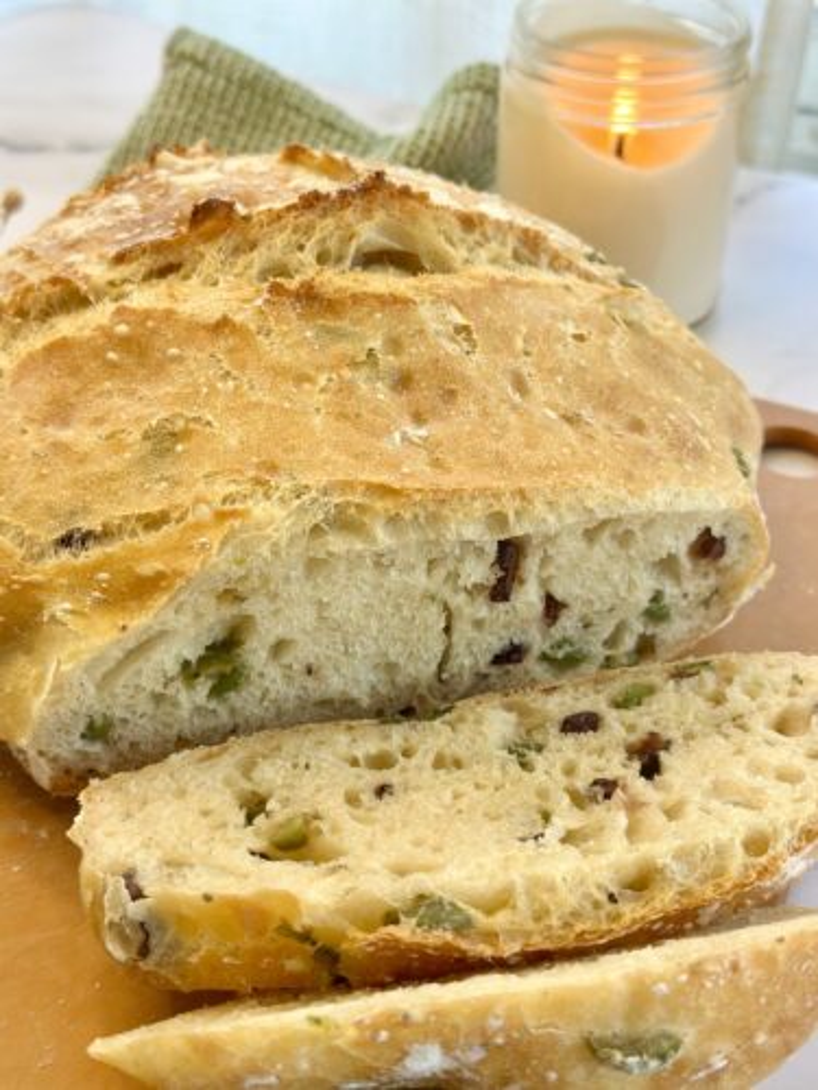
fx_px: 1512
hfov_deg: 30.3
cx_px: 409
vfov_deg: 39.7
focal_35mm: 48
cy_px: 545
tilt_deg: -39.2
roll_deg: -2.6
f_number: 1.78
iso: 80
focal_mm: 6.86
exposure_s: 1/120
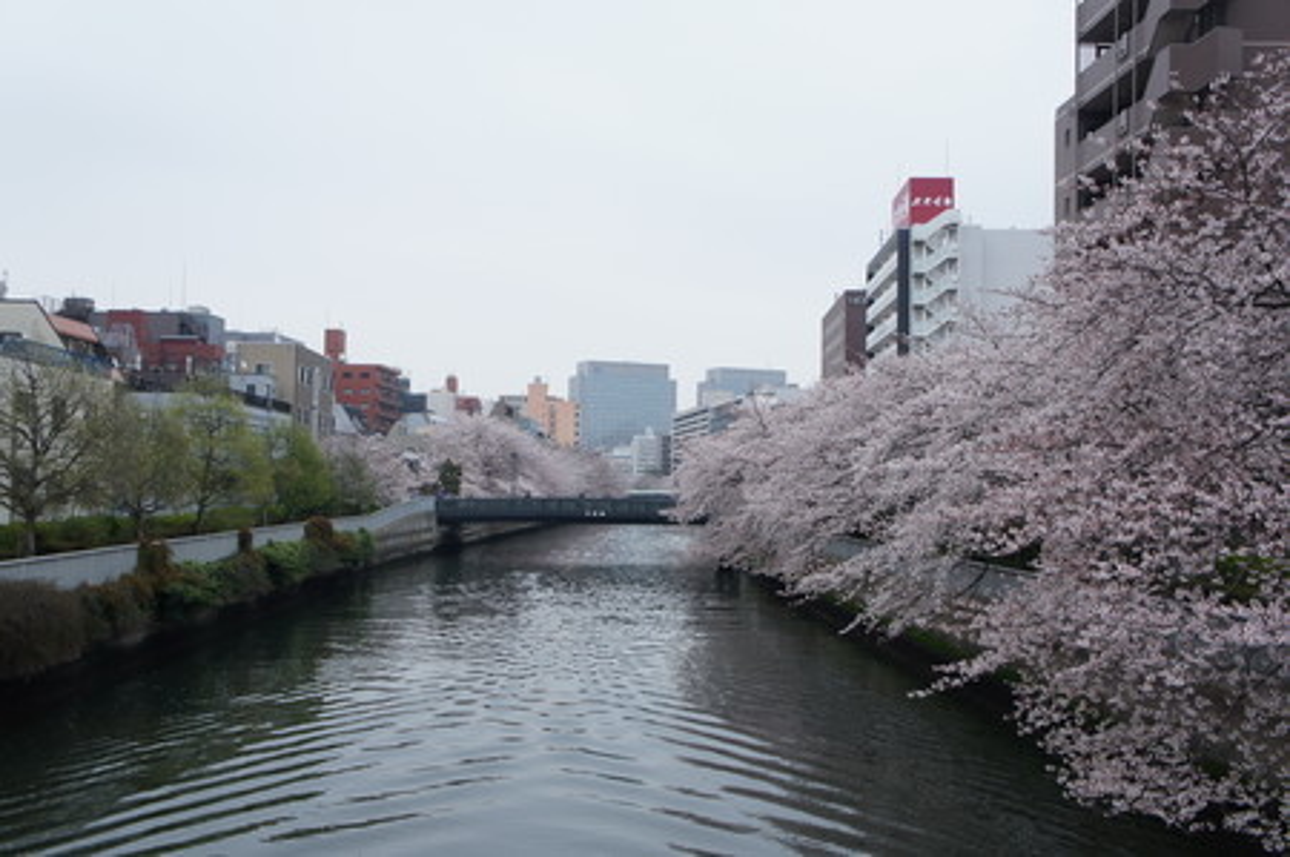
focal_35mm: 38
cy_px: 428
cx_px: 645
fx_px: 1342
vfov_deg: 35.4
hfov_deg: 51.3
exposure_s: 1/200
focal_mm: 25
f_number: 7.1
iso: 200
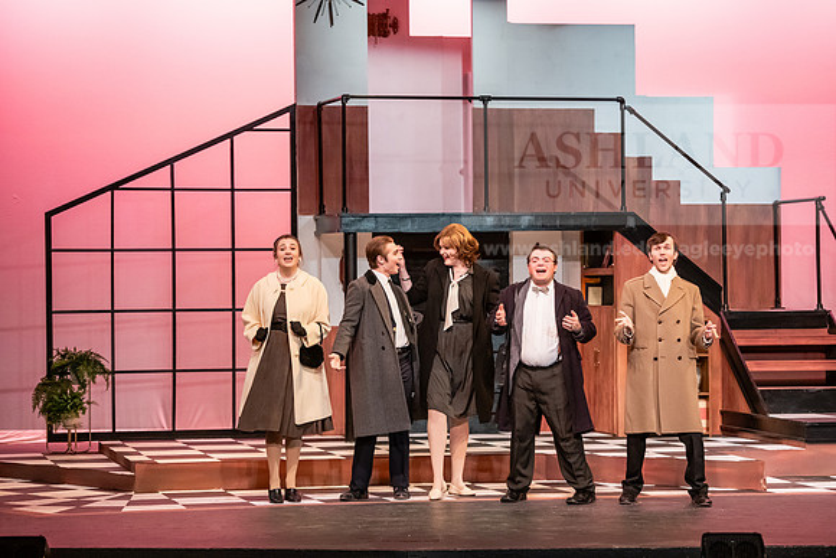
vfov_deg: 13.0
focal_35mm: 105
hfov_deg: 19.5
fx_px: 2439
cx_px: 418
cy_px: 279
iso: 3200
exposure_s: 1/200
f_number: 3.5
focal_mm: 105
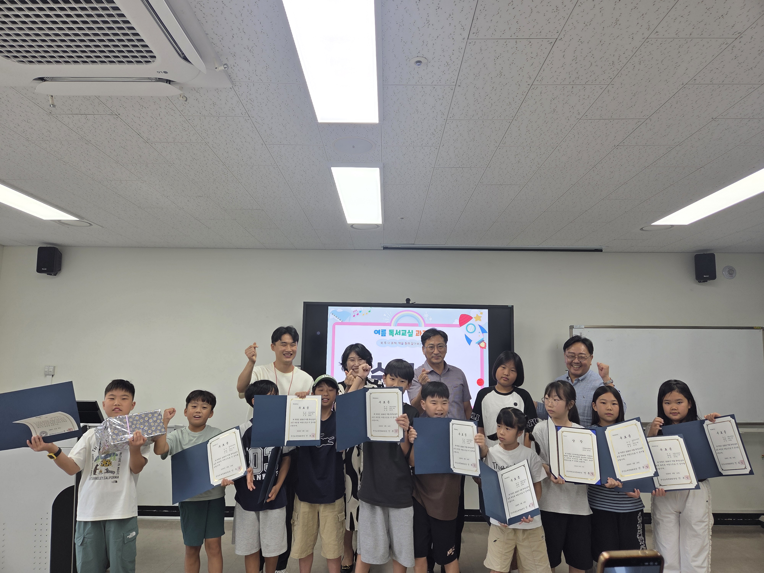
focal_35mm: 23
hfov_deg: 73.9
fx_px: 508
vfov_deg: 58.9
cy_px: 286
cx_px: 382
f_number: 1.8
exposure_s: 1/120
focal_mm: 5.4
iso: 50
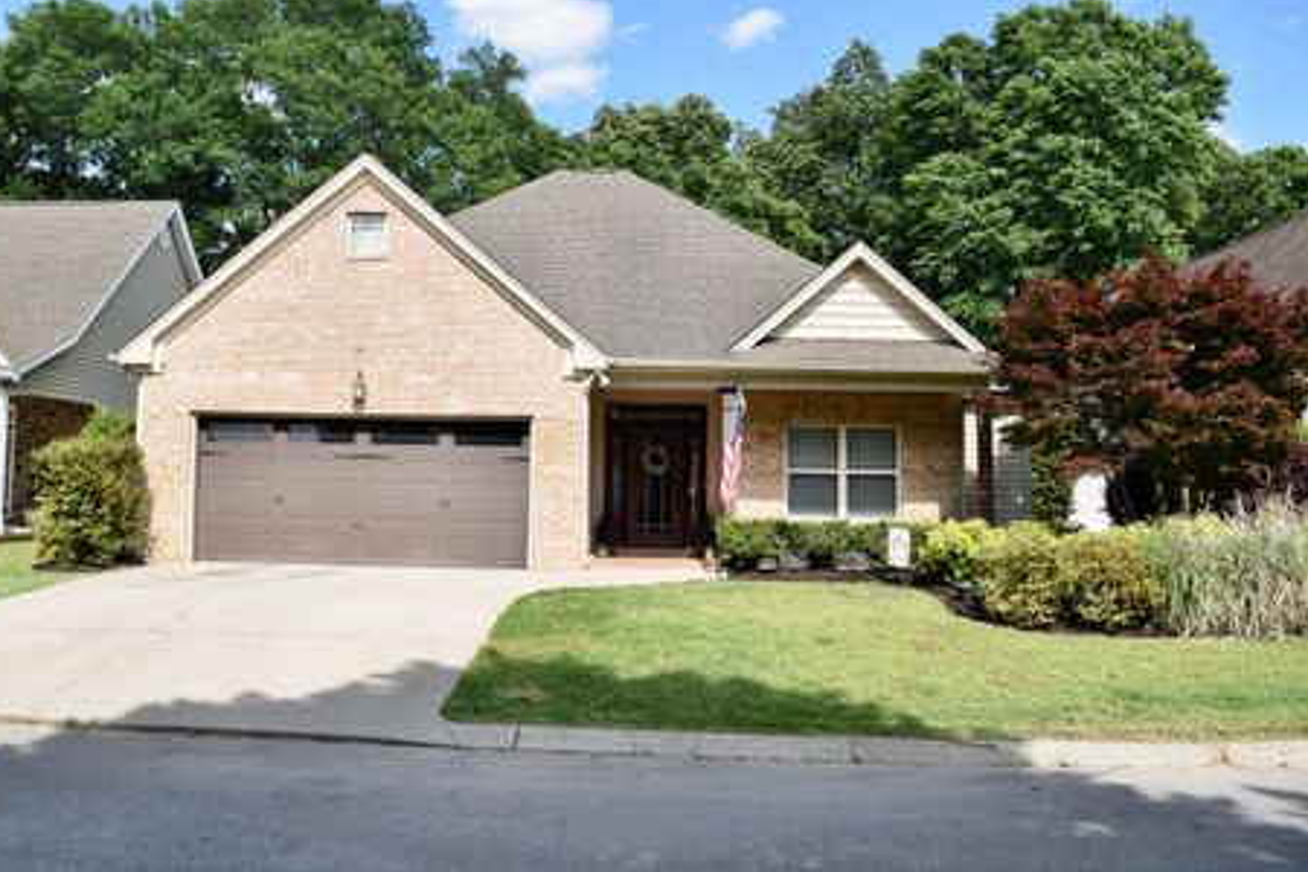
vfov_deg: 43.5
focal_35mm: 30
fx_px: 1090
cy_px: 391
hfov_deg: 61.8
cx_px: 596
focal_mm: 18
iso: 100
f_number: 6.3
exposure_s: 1/200
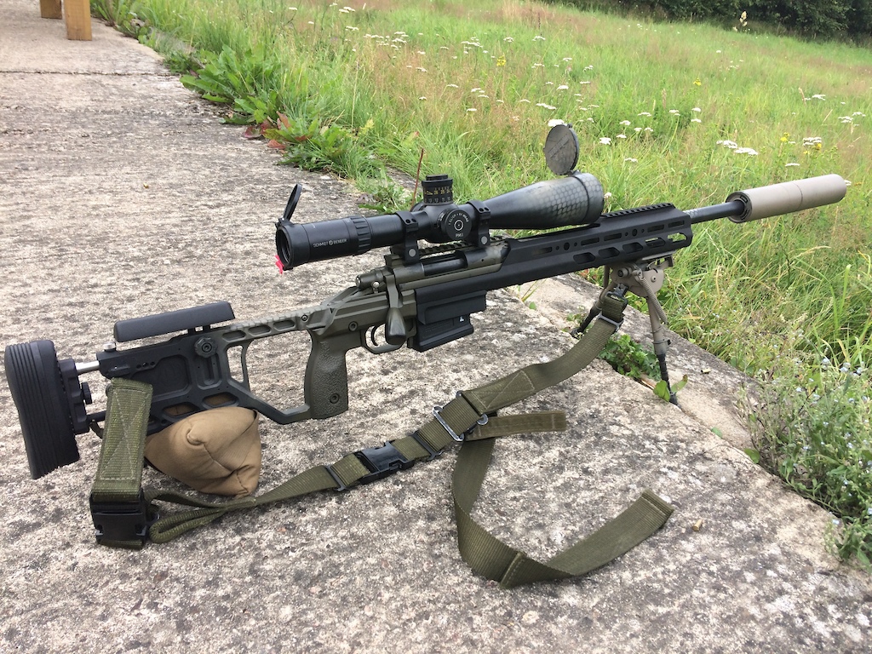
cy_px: 327
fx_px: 731
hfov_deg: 61.7
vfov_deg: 48.2
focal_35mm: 29
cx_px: 436
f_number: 2.2
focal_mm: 4.15
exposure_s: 1/733
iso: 32
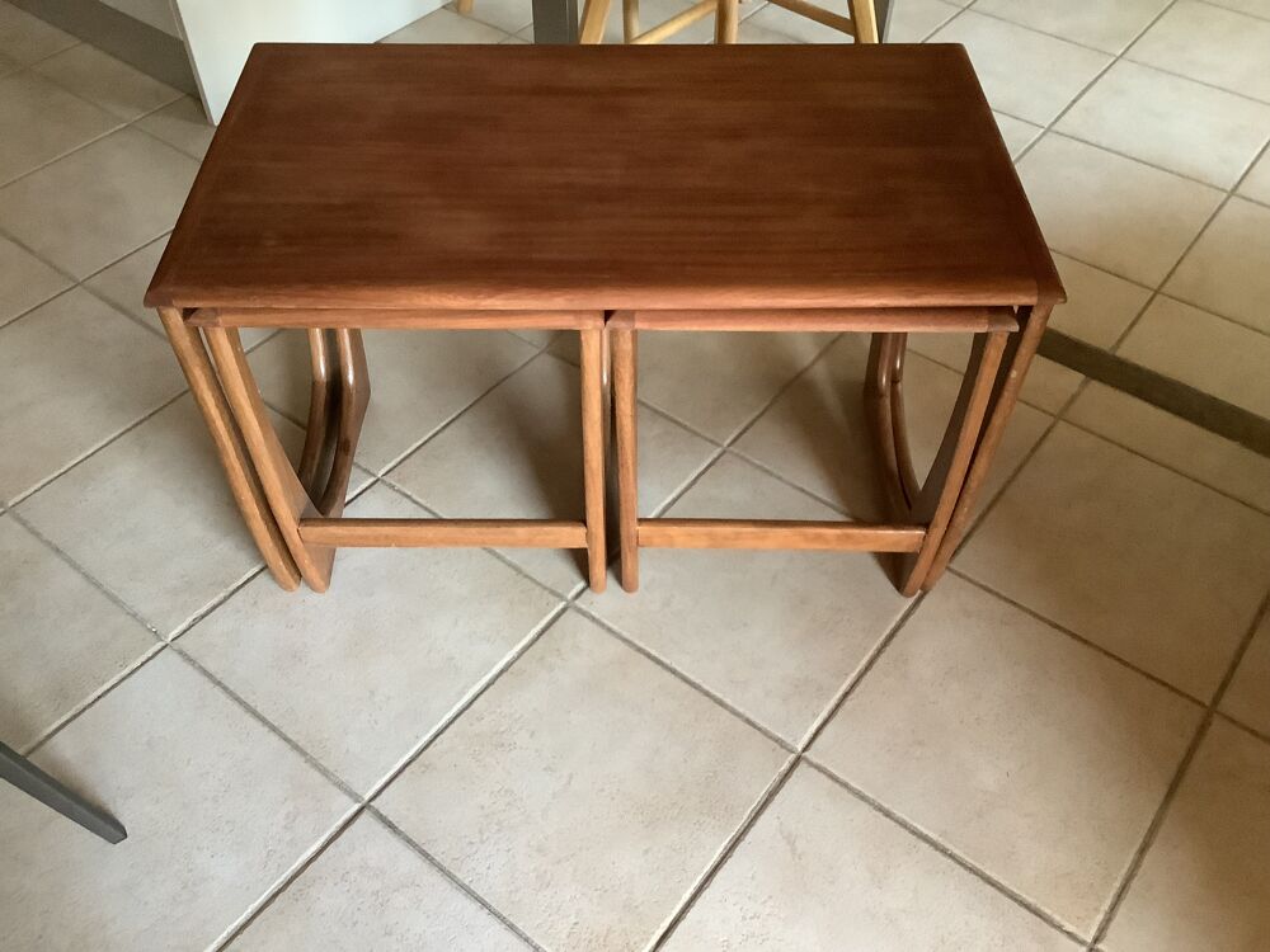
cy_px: 476
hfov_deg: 58.4
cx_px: 635
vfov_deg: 45.4
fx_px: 1137
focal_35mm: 31
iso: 400
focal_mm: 3.3
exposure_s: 1/30
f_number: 2.4
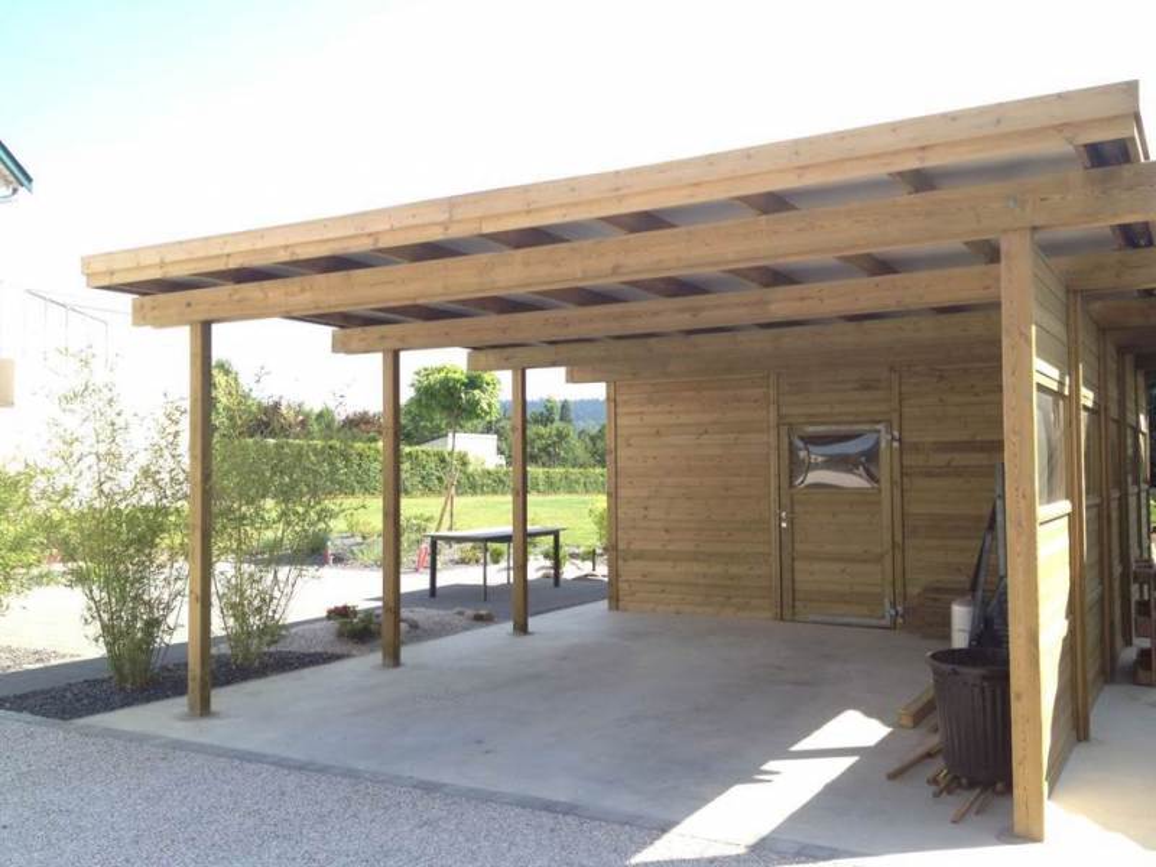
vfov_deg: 40.7
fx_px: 1169
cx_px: 578
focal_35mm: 35
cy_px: 434
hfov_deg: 52.6
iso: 50
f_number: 2.4
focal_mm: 4.28
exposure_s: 1/418
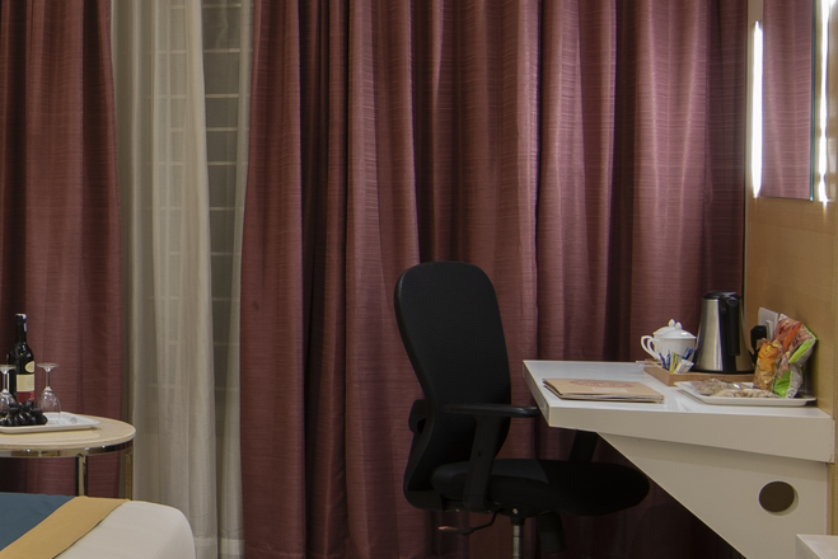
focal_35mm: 73
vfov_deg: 18.7
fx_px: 1700
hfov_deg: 24.7
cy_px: 236
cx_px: -203
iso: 50
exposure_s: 2.5
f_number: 8
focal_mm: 16
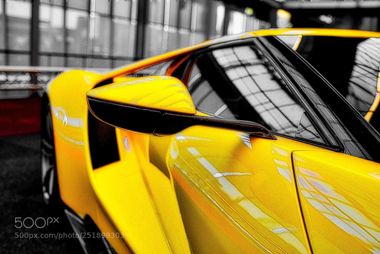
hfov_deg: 54.4
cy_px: 127
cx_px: 190
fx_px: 370
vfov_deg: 37.9
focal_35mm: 35
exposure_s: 1/40
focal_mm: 35
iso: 500
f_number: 2.8
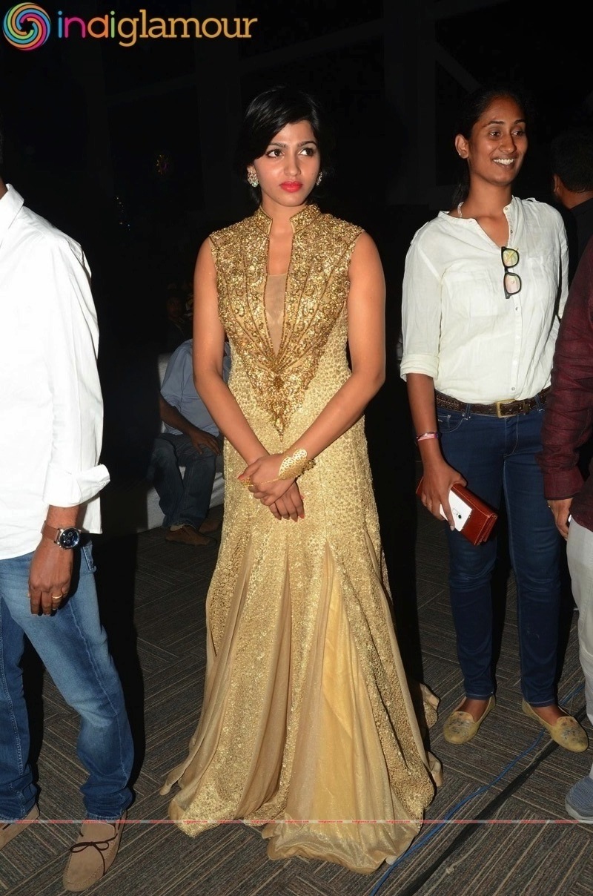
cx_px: 296
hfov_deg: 41.5
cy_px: 448
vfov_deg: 59.6
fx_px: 782
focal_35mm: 32
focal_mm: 21
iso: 200
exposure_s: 1/160
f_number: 8
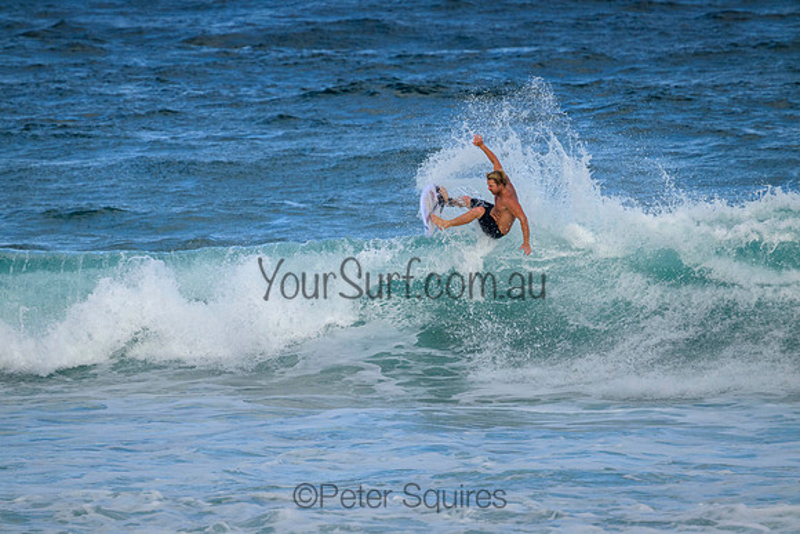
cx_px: 400
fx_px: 17781
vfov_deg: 1.7
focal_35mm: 800
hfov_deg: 2.6
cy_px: 267
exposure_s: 1/1600
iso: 1250
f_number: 11
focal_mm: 800
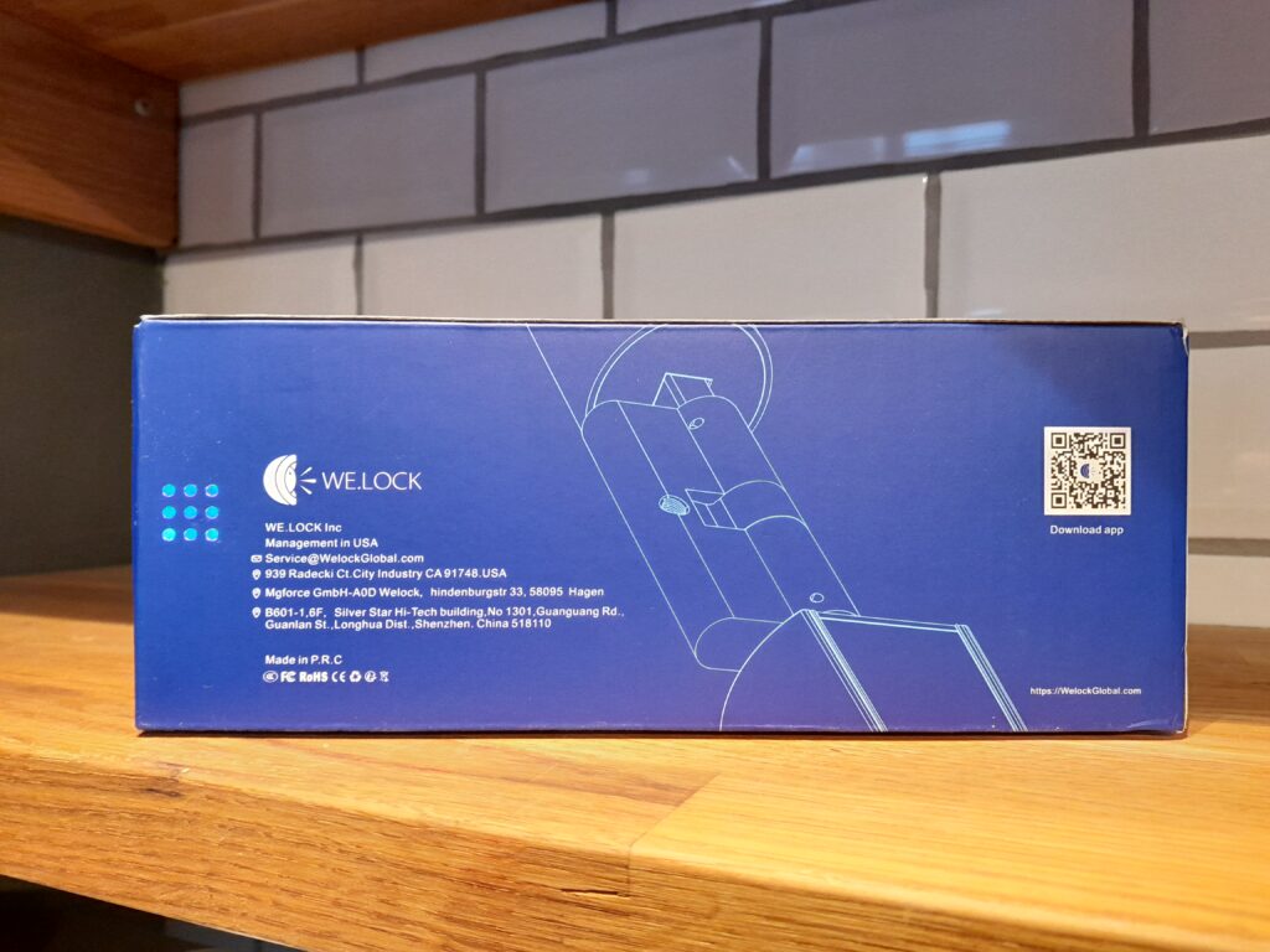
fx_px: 954
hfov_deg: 67.3
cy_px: 476
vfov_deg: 53.1
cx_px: 635
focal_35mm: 26
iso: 250
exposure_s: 1/50
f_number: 1.8
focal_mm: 4
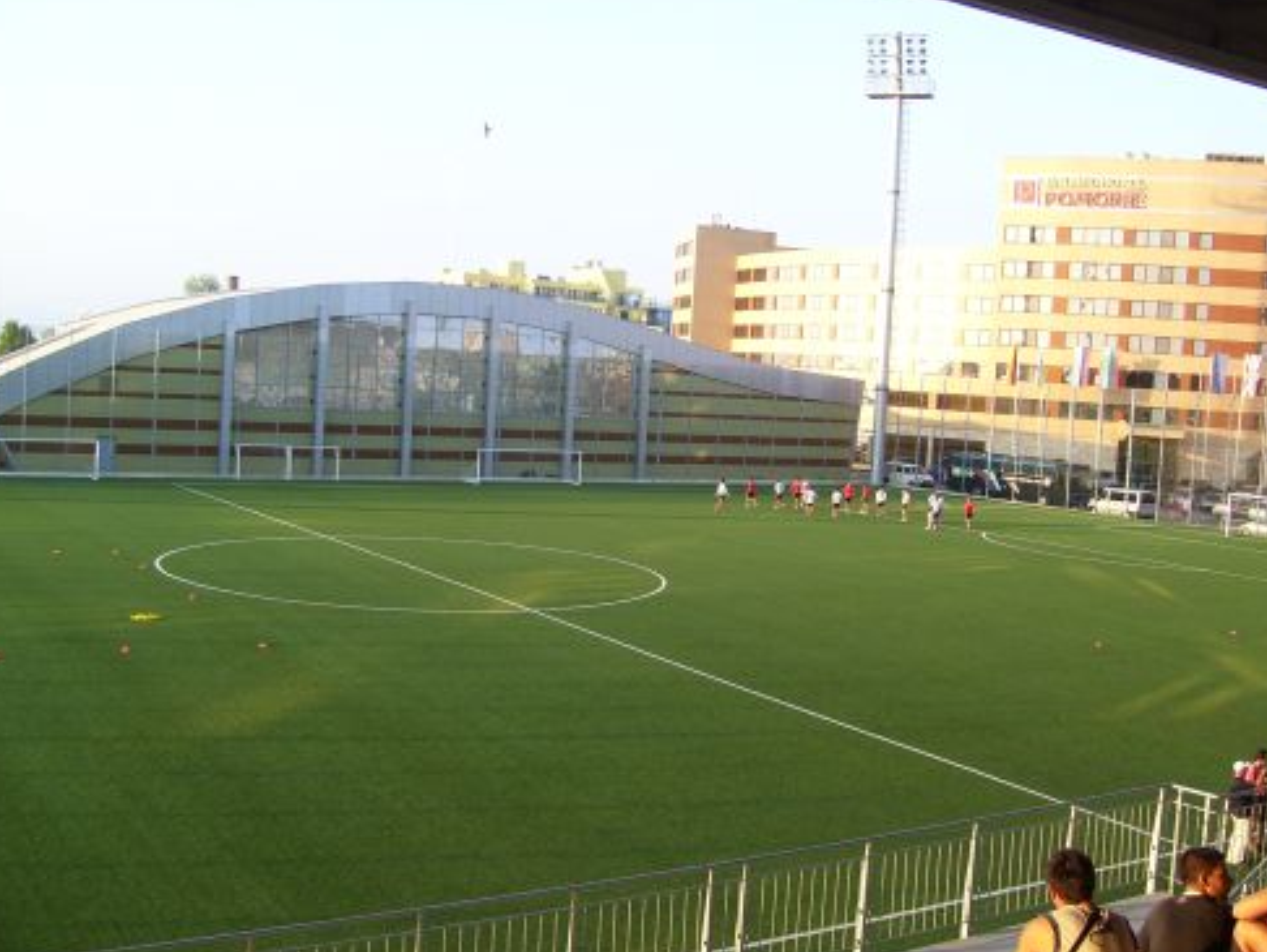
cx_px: 626
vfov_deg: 36.0
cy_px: 447
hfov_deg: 46.8
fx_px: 1465
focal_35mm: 40
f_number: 2.7
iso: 80
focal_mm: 6
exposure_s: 1/250
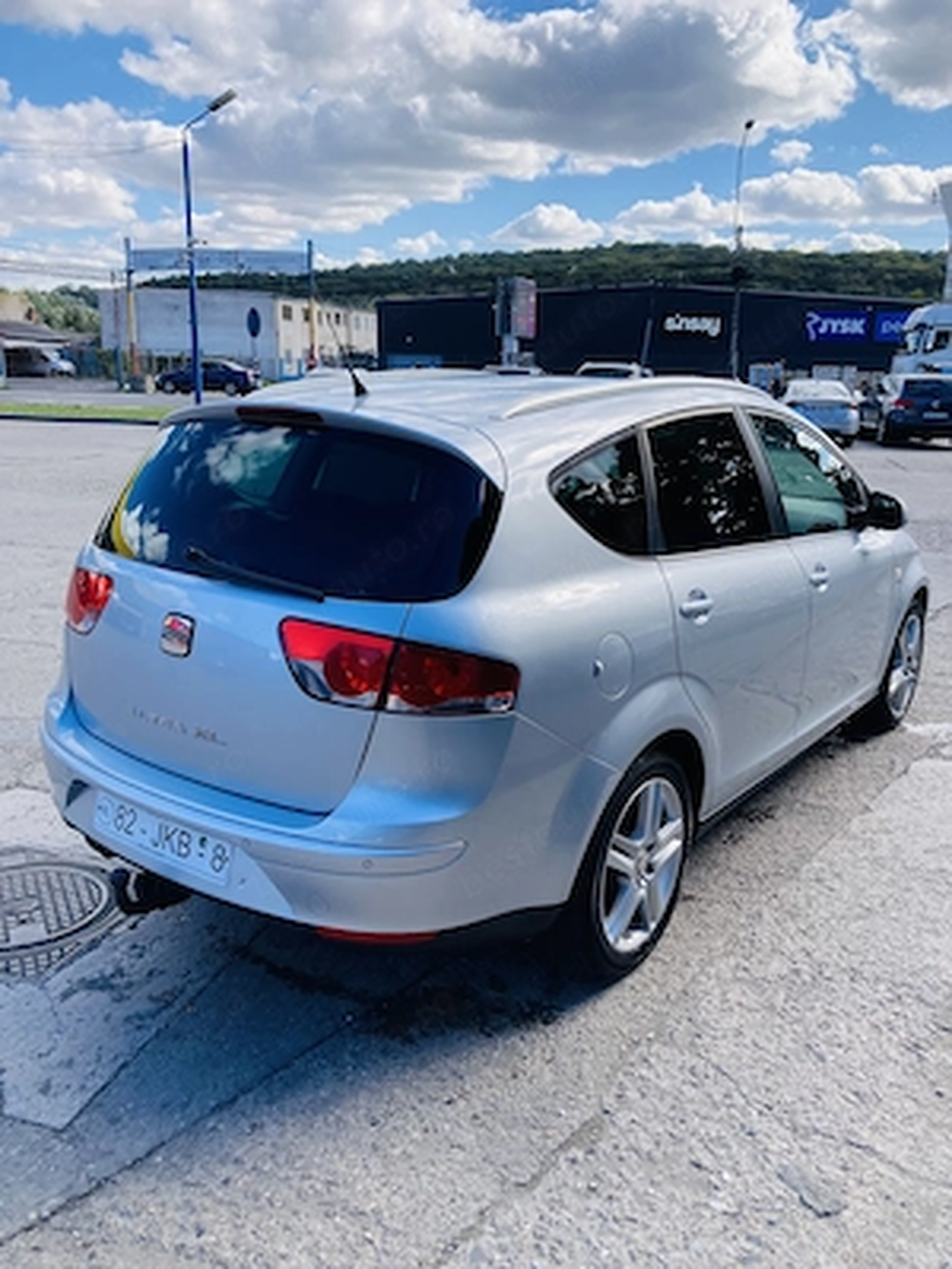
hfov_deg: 49.7
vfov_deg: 63.4
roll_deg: -0.2
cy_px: 634
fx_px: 1027
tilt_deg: -15.3
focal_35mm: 28
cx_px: 476
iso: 20
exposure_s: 1/1012
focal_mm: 3.99
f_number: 1.8
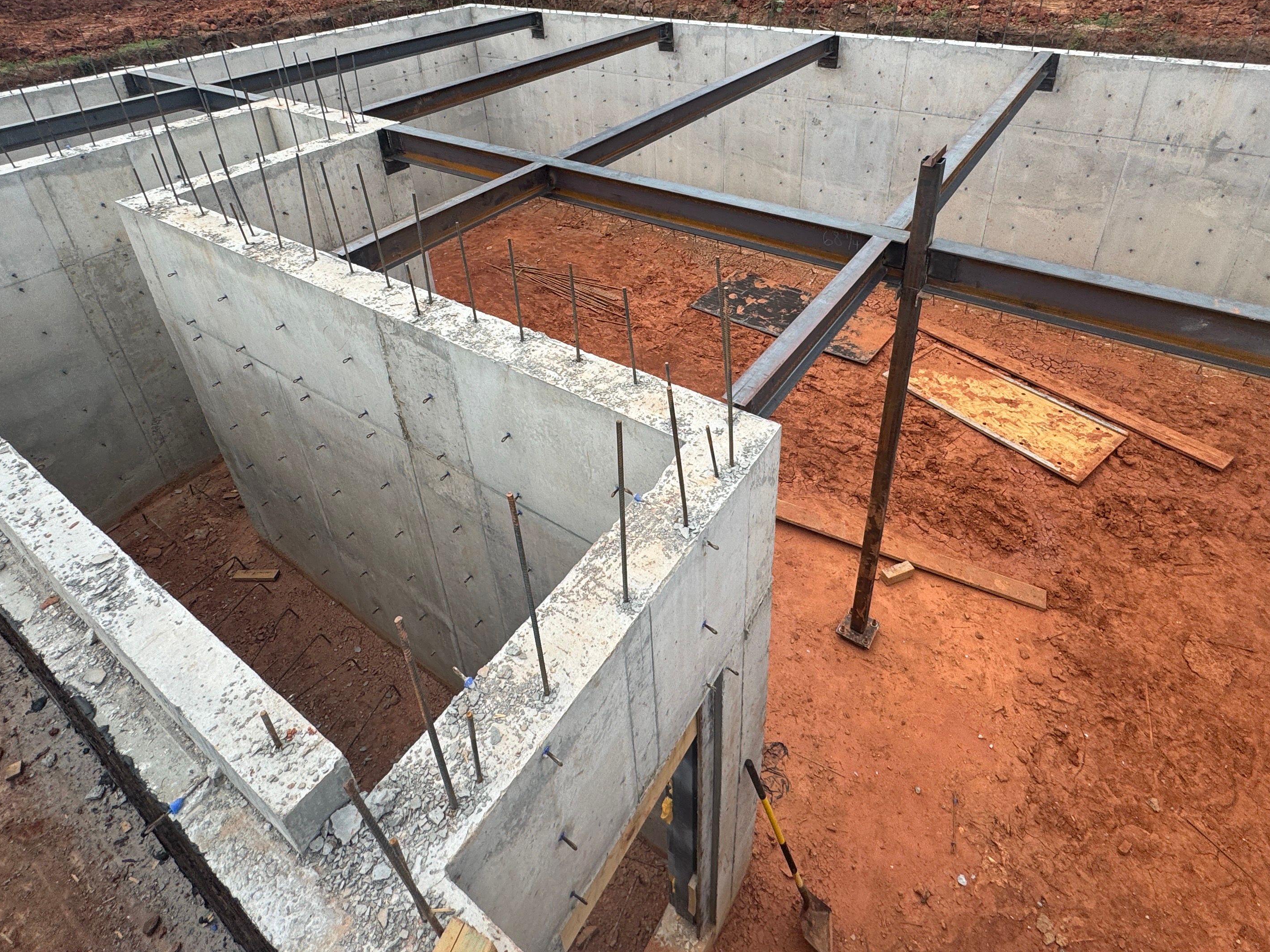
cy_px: 286
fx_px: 734
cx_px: 653
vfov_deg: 63.6
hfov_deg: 81.7
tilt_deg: -28.3
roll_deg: +2.8
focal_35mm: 20
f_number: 2.2
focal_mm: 2.22
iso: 40
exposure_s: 1/1143
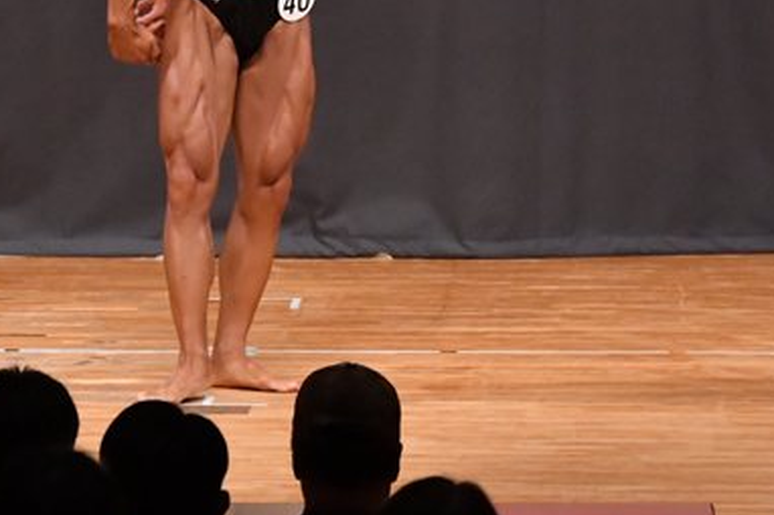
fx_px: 9817
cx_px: 177
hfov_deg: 4.5
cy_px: 85
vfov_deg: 3.0
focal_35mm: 457
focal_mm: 150
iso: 8000
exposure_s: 1/400
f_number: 5.6
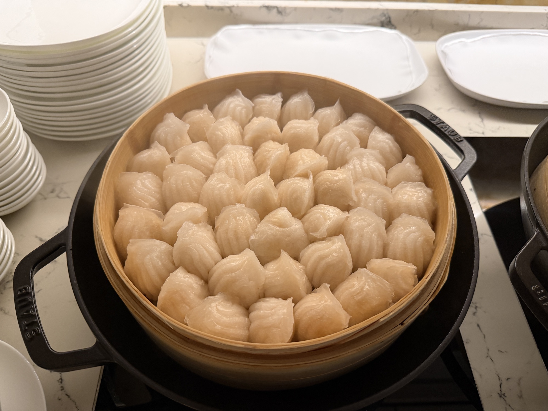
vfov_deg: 56.8
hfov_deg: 71.6
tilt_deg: -53.5
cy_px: 206
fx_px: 380
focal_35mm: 24
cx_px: 274
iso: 400
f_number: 1.78
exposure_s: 1/60
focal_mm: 6.76
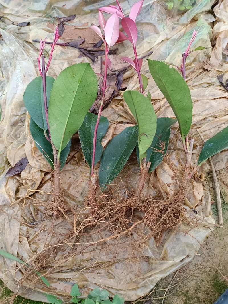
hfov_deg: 54.9
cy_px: 152
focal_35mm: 25
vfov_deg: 69.4
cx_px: 114
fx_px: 220
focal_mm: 4.71
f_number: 1.79
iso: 611
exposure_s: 1/100
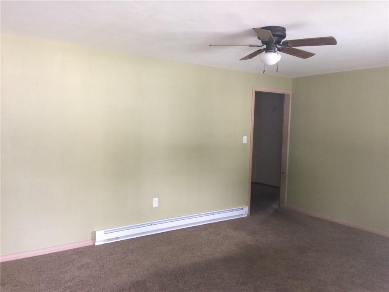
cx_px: 194
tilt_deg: -3.3
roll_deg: -2.1
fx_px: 326
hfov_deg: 61.7
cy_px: 146
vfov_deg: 48.2
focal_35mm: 29
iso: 100
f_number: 2.2
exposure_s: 1/30
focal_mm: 4.15
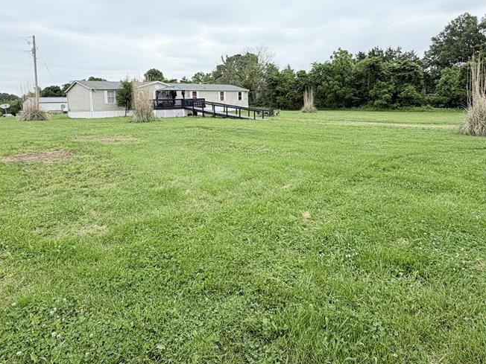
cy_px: 129
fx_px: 309
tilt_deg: -5.6
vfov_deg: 60.0
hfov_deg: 76.3
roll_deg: +2.2
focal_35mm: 22
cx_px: 256
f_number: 2.2
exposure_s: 1/841
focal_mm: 2.22
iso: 20
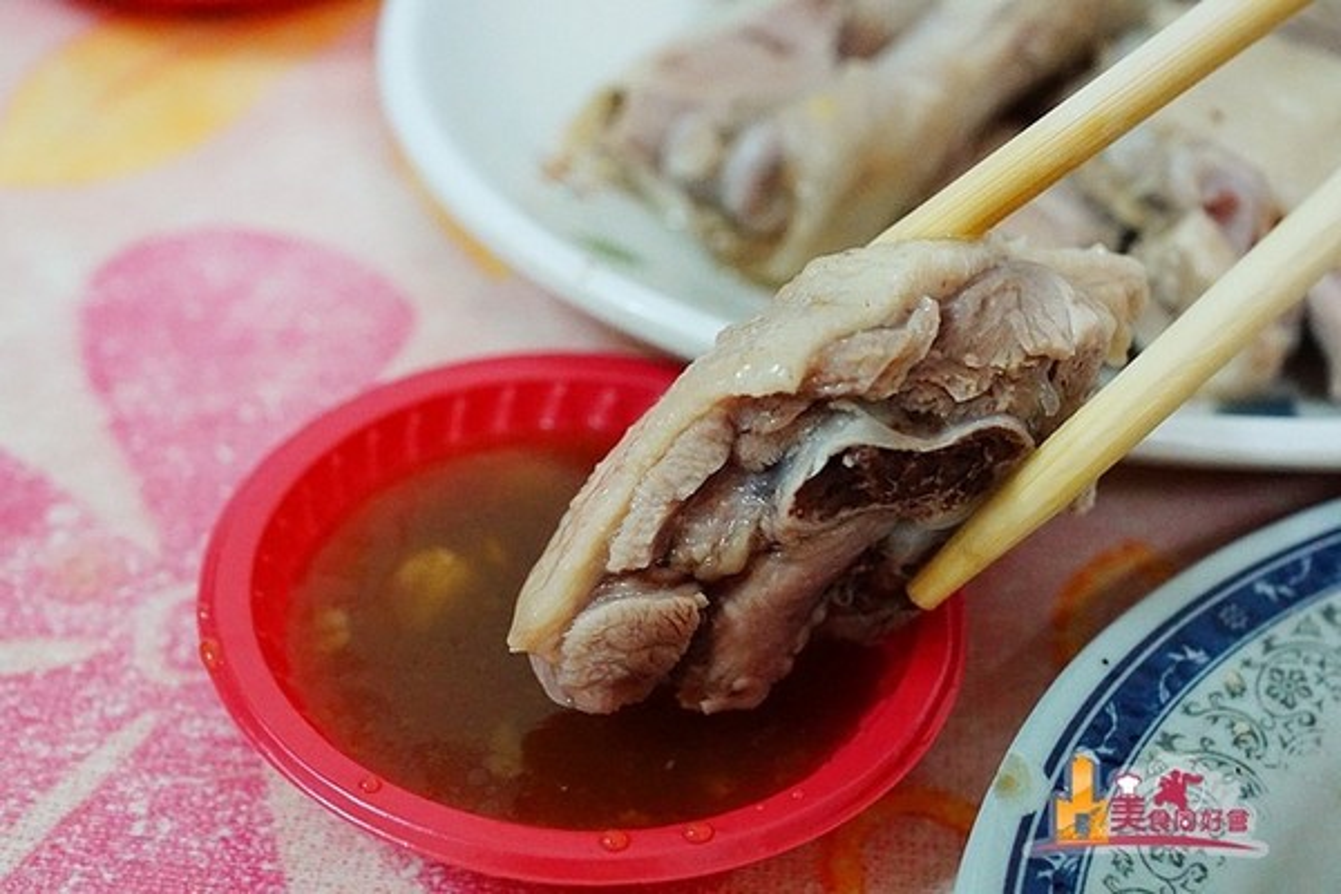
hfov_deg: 27.0
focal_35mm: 75
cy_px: 447
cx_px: 670
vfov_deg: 18.2
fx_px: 2794
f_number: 5.6
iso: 3200
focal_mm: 50
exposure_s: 1/20
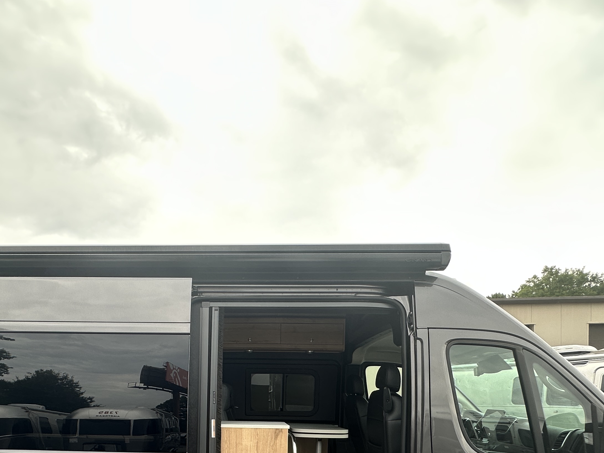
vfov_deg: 47.6
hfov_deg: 66.3
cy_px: 409
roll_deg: +0.3
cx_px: 226
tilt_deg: +0.6
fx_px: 454
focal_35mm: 26
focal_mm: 2.22
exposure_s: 1/99
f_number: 2.2
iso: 40
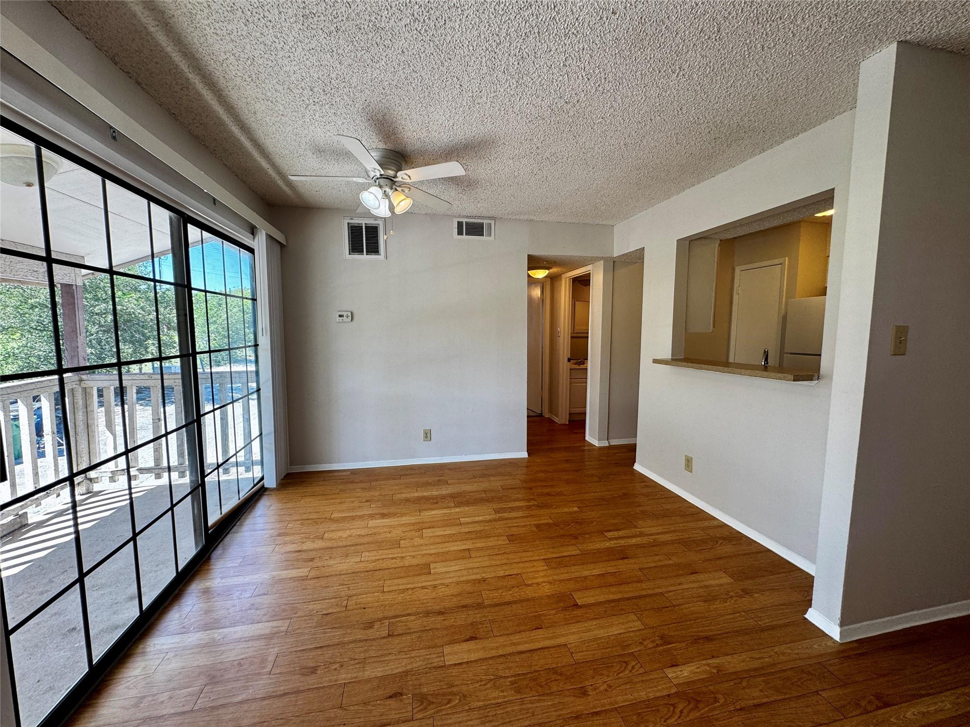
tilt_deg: -5.4
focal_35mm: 14
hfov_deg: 102.1
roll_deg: -0.4
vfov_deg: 85.7
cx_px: 485
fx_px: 392
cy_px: 364
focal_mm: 2.22
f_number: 2.2
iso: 80
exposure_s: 1/120
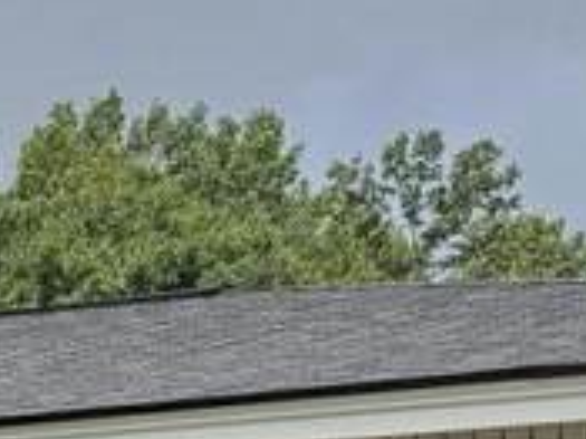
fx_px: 2977
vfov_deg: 8.2
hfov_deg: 9.7
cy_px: 741
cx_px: -921
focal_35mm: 176
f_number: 1.78
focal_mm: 6.76
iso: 80
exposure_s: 1/3802
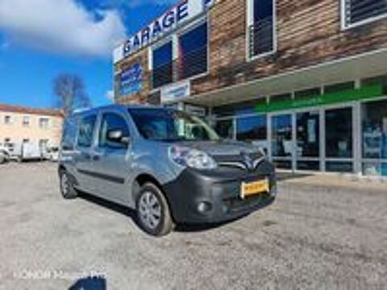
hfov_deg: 79.0
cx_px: 194
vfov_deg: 63.4
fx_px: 235
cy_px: 145
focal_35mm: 21
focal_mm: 1.82
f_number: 2
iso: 50
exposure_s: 1/1400
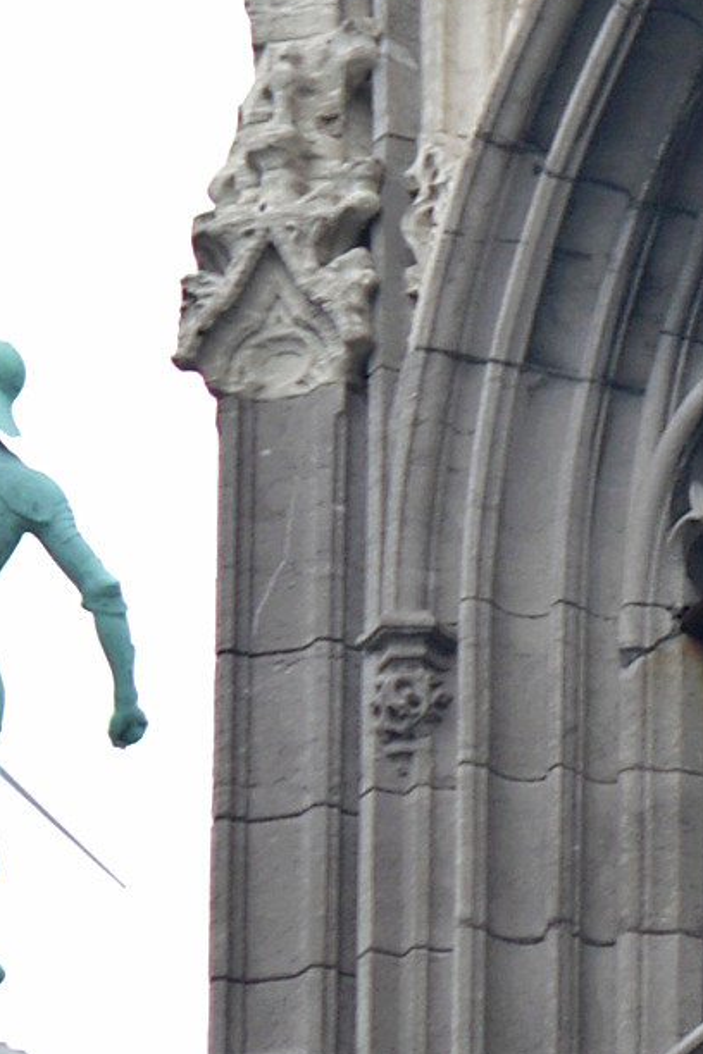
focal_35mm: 1136
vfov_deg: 1.8
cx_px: 1759
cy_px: 470
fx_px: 33273
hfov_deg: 1.2
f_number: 4.5
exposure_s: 1/40
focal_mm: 137.5
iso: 250
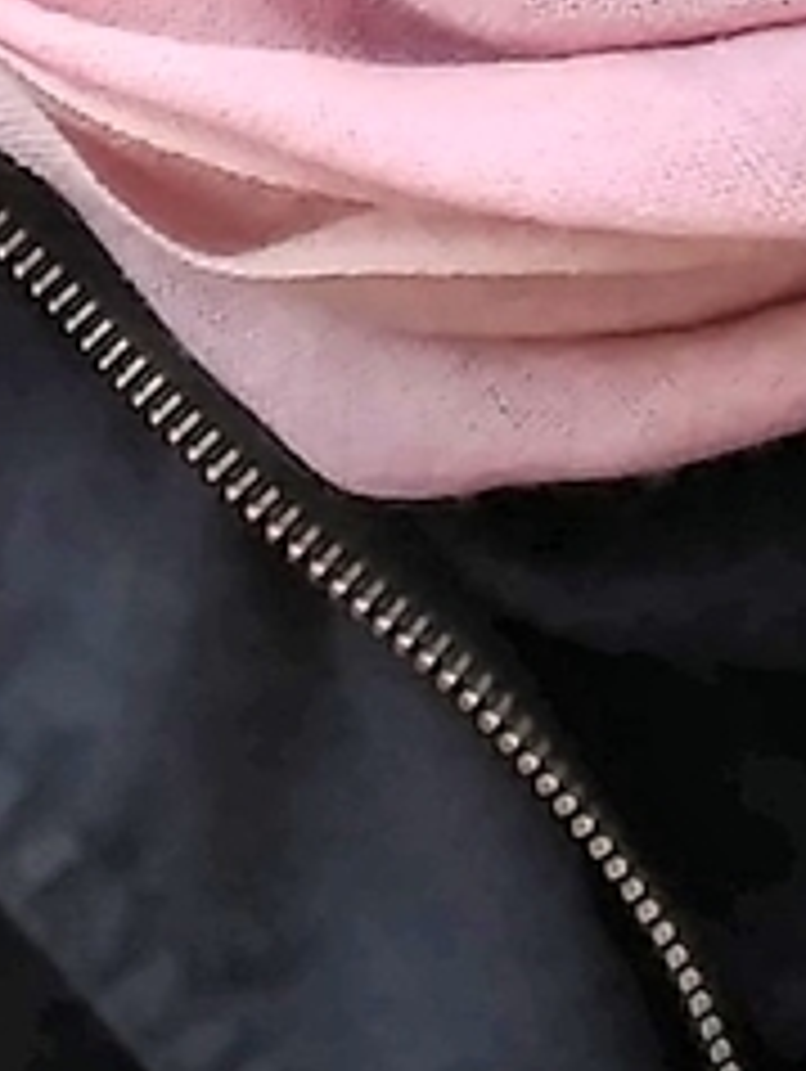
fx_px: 4060
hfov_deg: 11.3
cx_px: 621
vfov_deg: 13.0
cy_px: -1112
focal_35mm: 131
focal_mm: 2.18
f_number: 2.4
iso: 66
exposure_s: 1/120
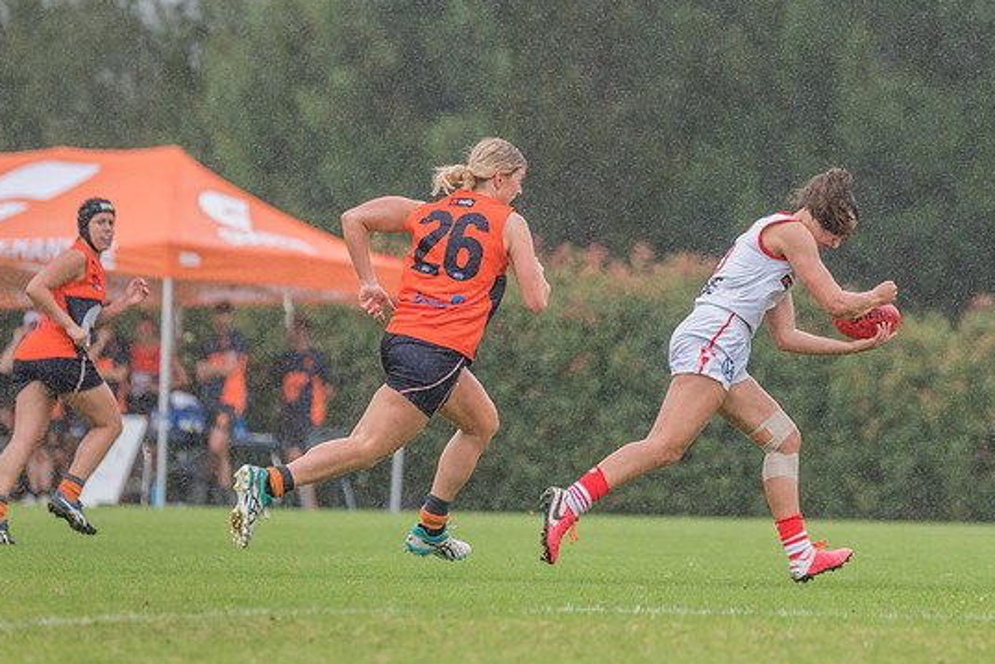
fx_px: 10864
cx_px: 696
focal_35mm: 393
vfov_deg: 3.5
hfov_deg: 5.2
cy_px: 196
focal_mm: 270
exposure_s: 1/2000
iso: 800
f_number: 5
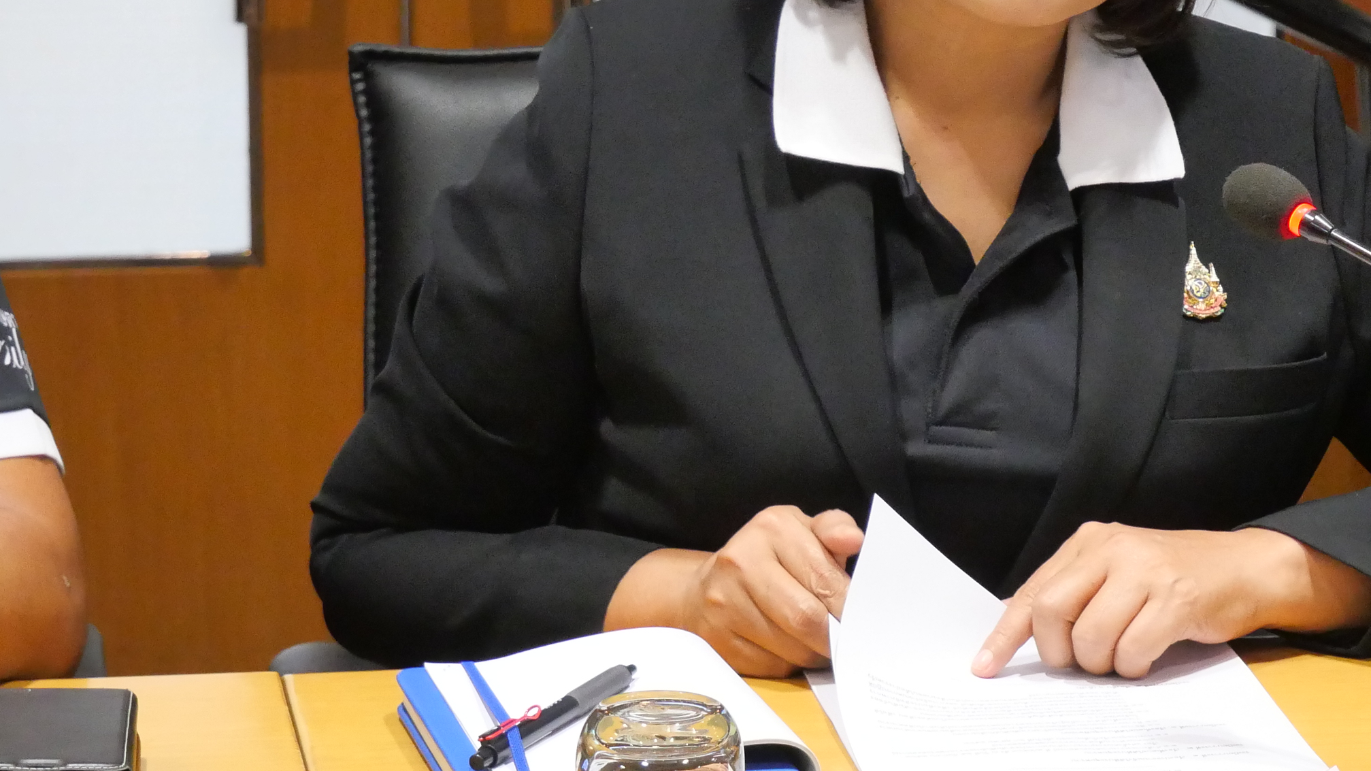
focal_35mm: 168
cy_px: 143
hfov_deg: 12.8
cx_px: 902
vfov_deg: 7.2
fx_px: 6107
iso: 3200
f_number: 5.5
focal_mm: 42
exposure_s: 1/80
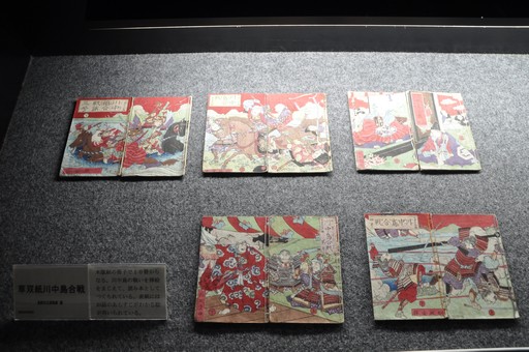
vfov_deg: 43.5
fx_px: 440
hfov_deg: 62.0
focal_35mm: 30
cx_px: 264
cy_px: 176
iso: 400
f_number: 5
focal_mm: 20
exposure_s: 1/25
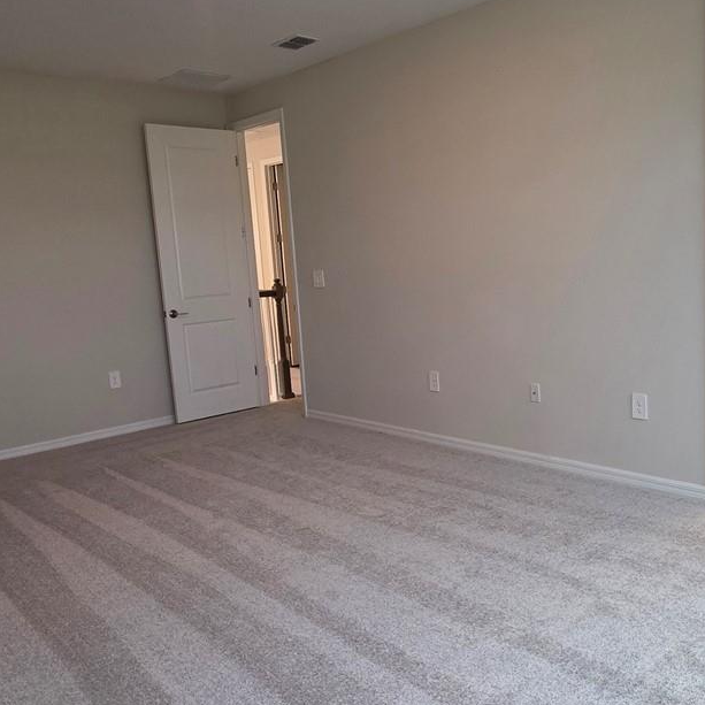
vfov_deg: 54.0
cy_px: 369
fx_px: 691
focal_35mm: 30
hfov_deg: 53.2
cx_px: 458
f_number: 1.9
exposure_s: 1/120
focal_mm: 2.2
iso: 250
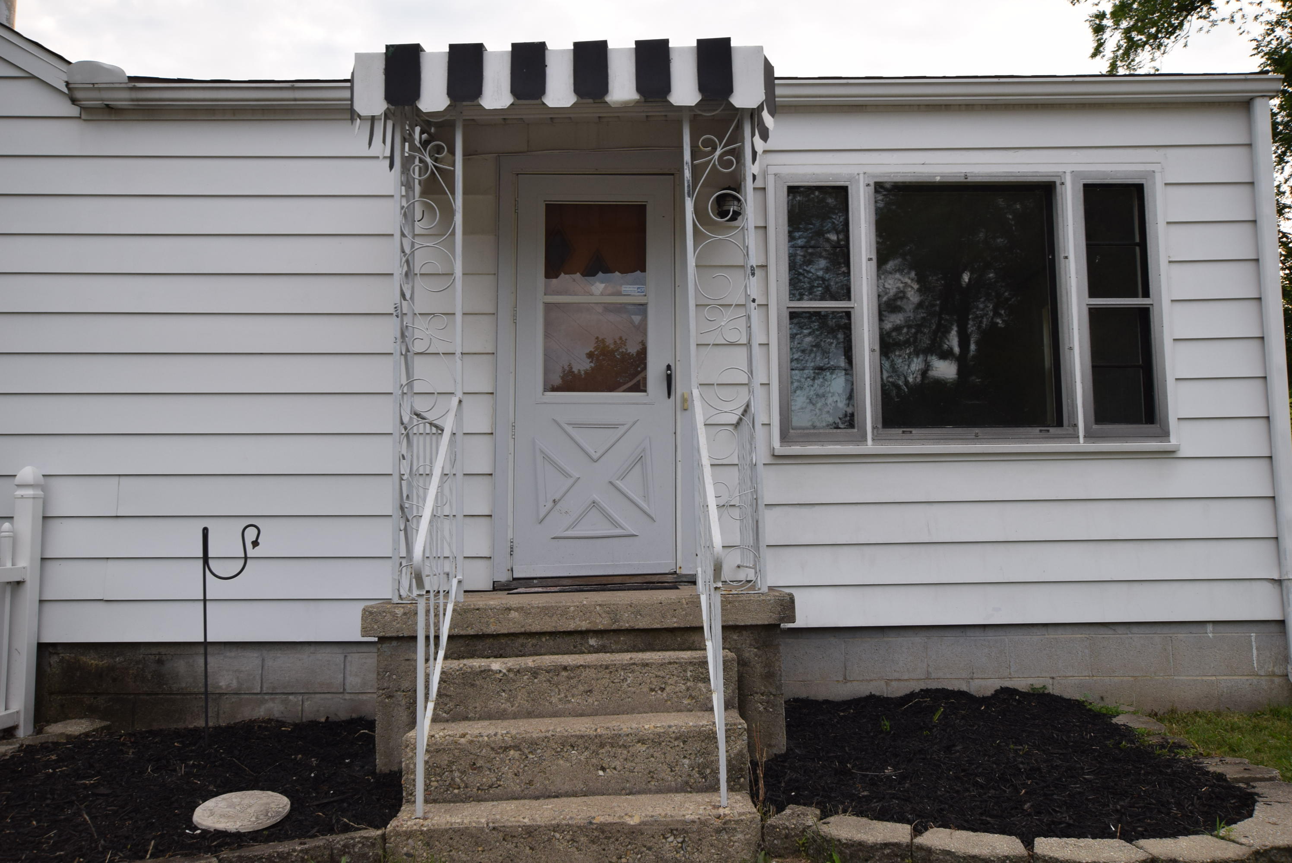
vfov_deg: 43.7
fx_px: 1077
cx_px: 646
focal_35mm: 30
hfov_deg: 61.9
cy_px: 432
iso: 400
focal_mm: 20
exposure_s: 1/200
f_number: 7.1
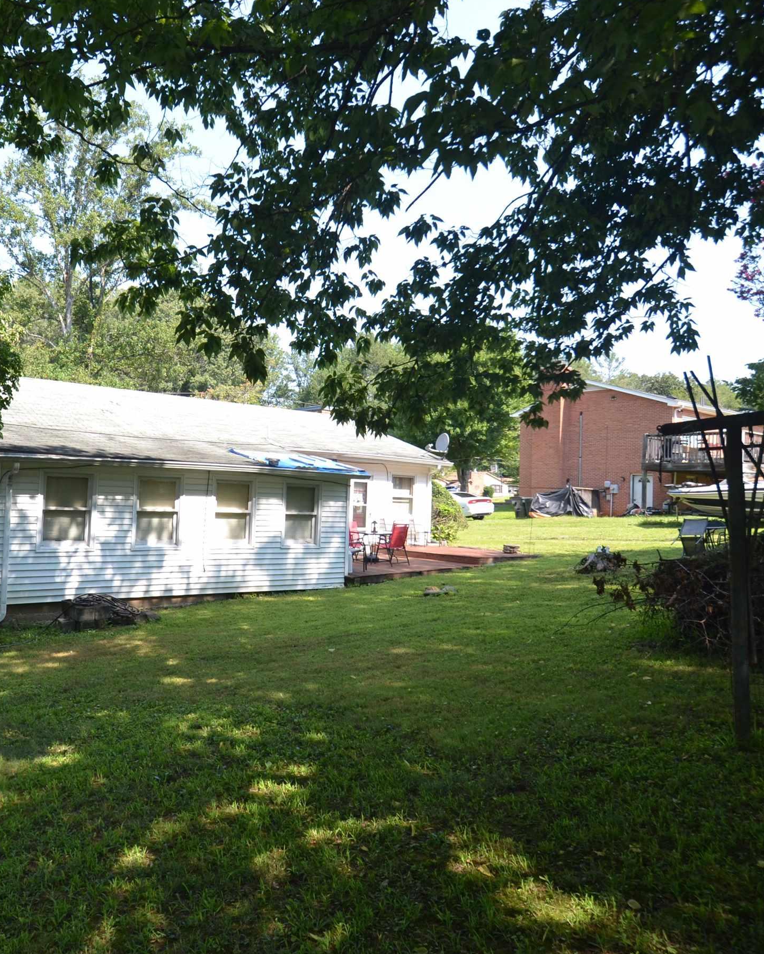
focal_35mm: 24
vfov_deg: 70.0
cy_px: 417
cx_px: 274
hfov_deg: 57.9
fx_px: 678
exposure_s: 1/125
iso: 110
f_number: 5.6
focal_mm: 10
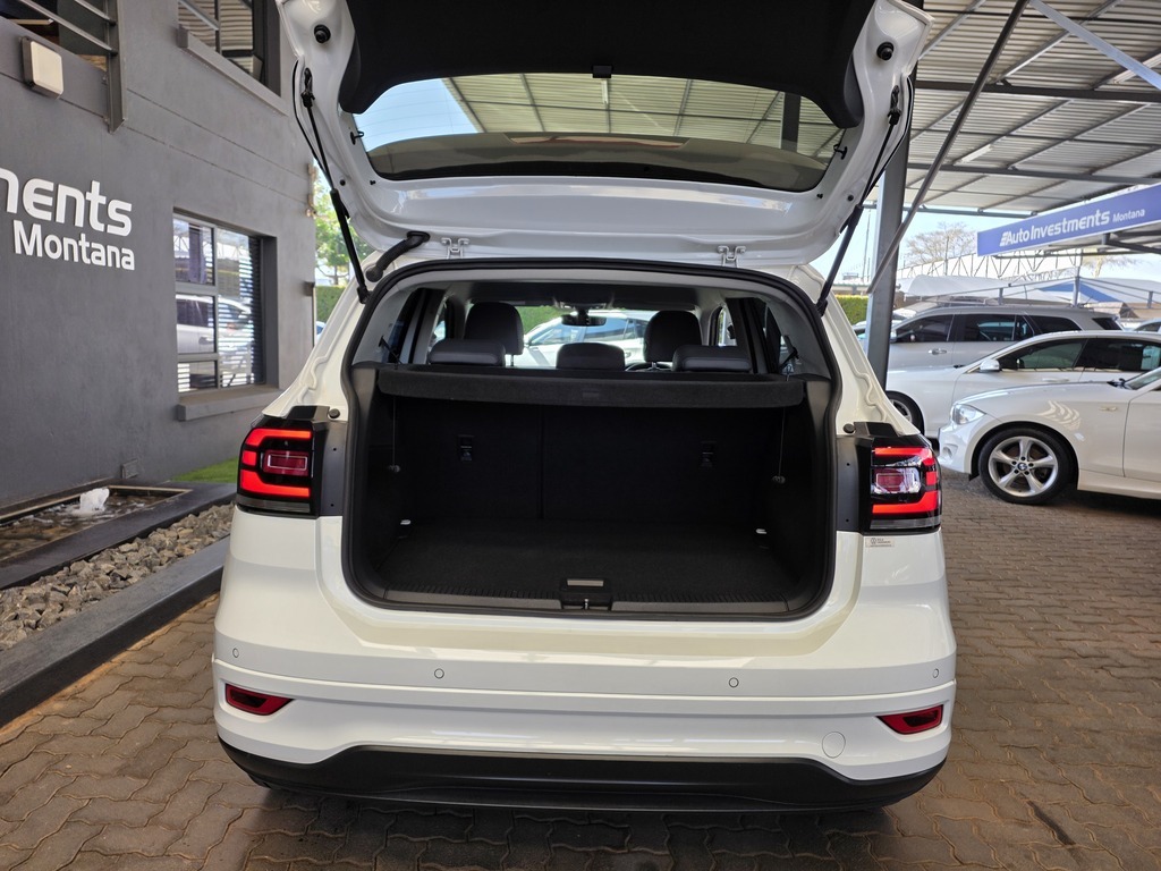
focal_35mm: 23
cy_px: 436
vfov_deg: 58.9
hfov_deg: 73.9
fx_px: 771
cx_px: 580
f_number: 1.7
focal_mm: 6.25
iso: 32
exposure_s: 1/180
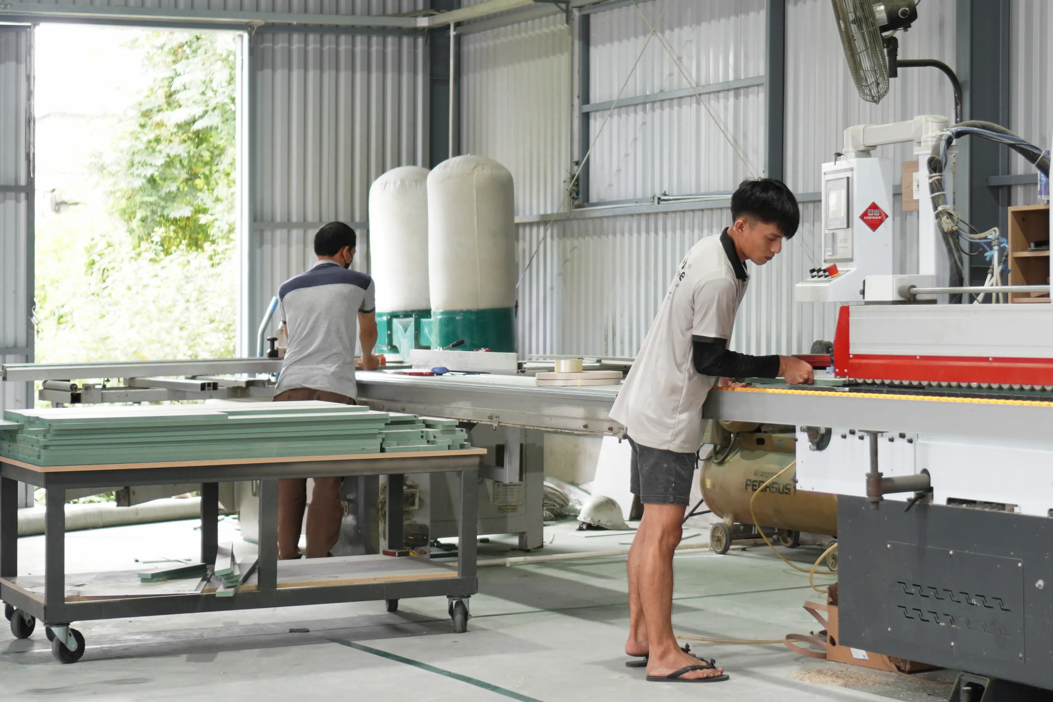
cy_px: 331
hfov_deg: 24.0
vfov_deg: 16.3
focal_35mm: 84
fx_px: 2451
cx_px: 760
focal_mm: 35
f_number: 1.8
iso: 200
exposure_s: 1/160
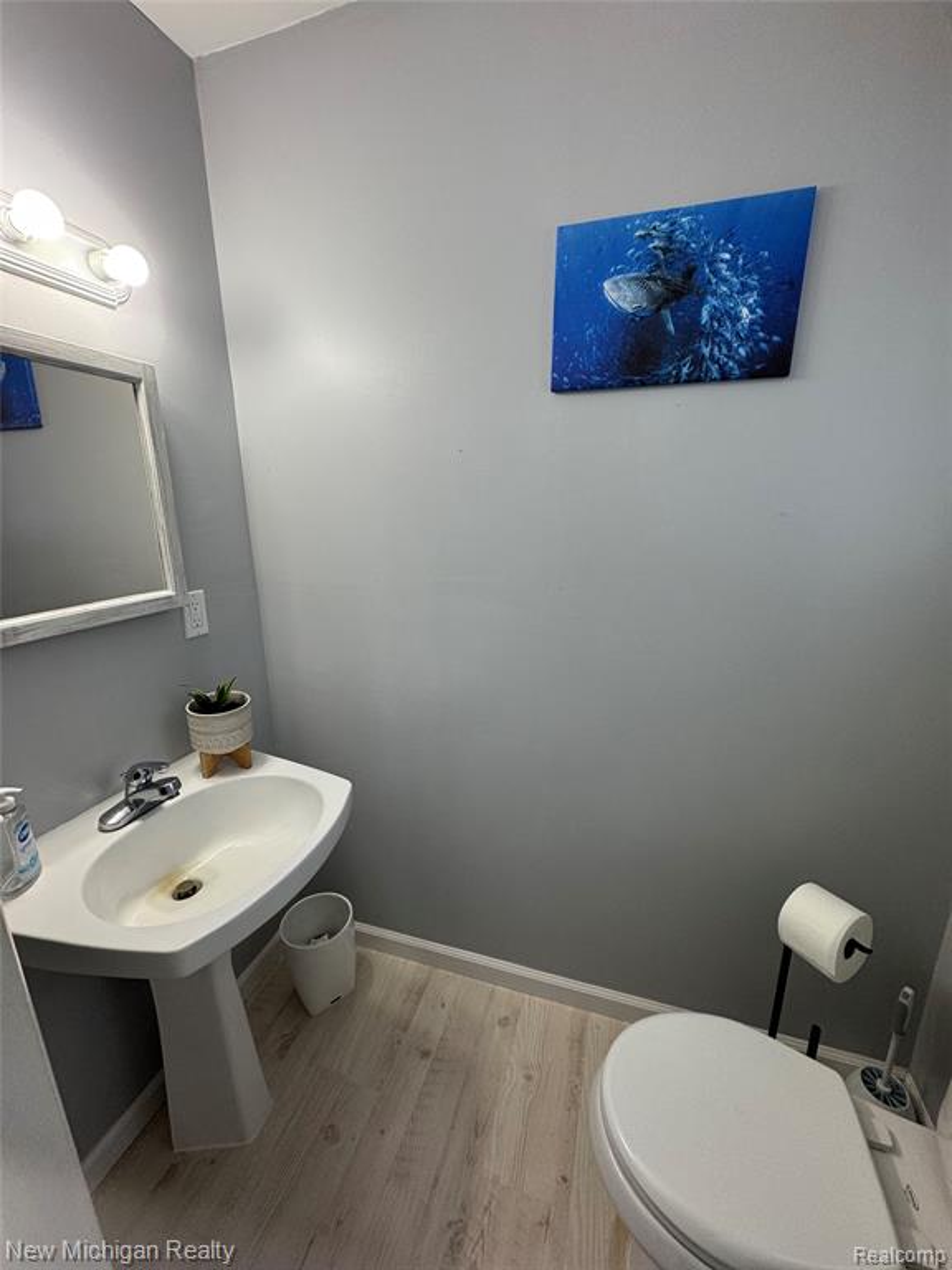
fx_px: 513
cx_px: 476
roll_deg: +2.8
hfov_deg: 85.7
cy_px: 635
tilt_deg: -14.9
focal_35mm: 14
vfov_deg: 102.1
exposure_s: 1/120
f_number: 2.2
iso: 125
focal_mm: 2.22
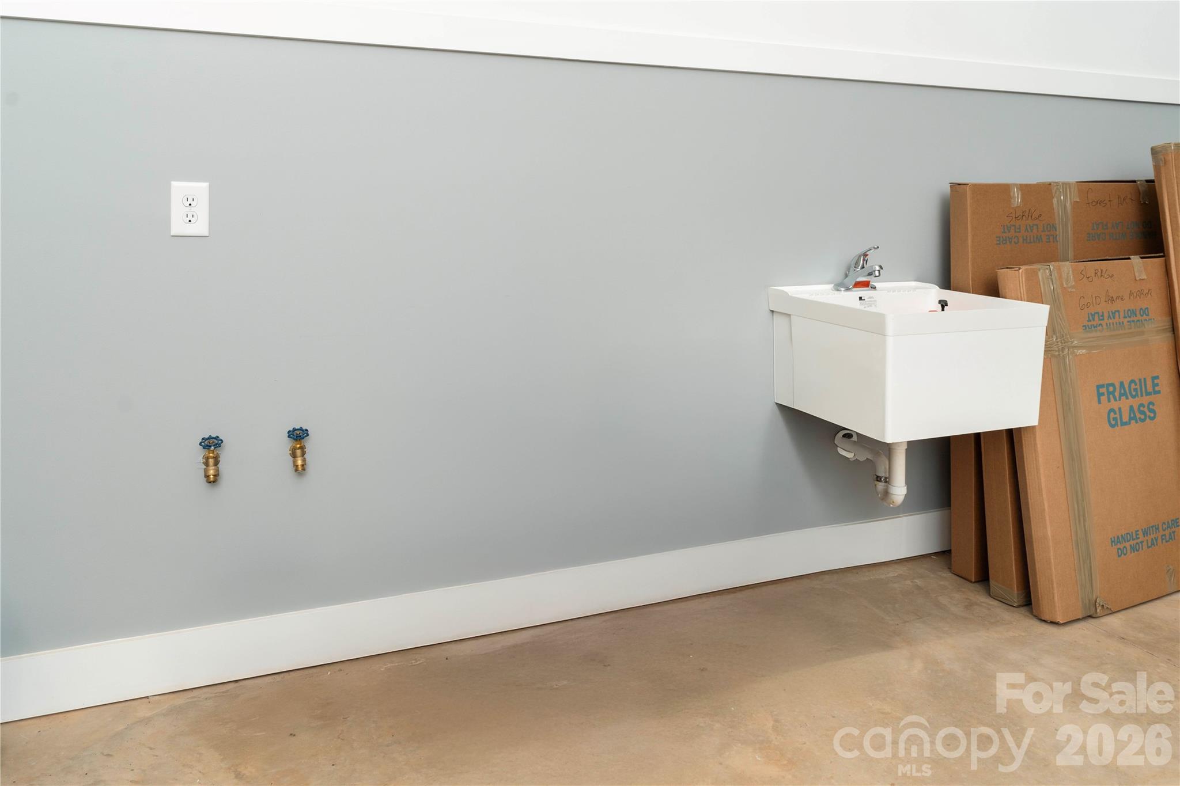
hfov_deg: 67.4
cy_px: 393
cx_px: 590
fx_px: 885
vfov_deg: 47.9
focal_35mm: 27
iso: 320
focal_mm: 27
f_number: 6.3
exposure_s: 1/4
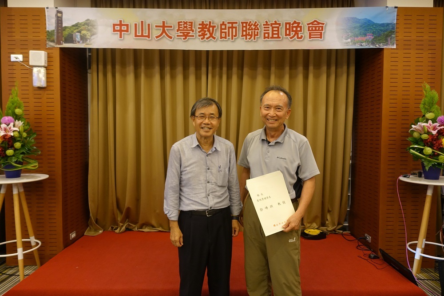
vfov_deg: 53.1
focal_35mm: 24
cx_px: 222
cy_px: 148
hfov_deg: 73.8
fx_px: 296
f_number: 1.8
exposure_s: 1/60
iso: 400
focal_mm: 8.8
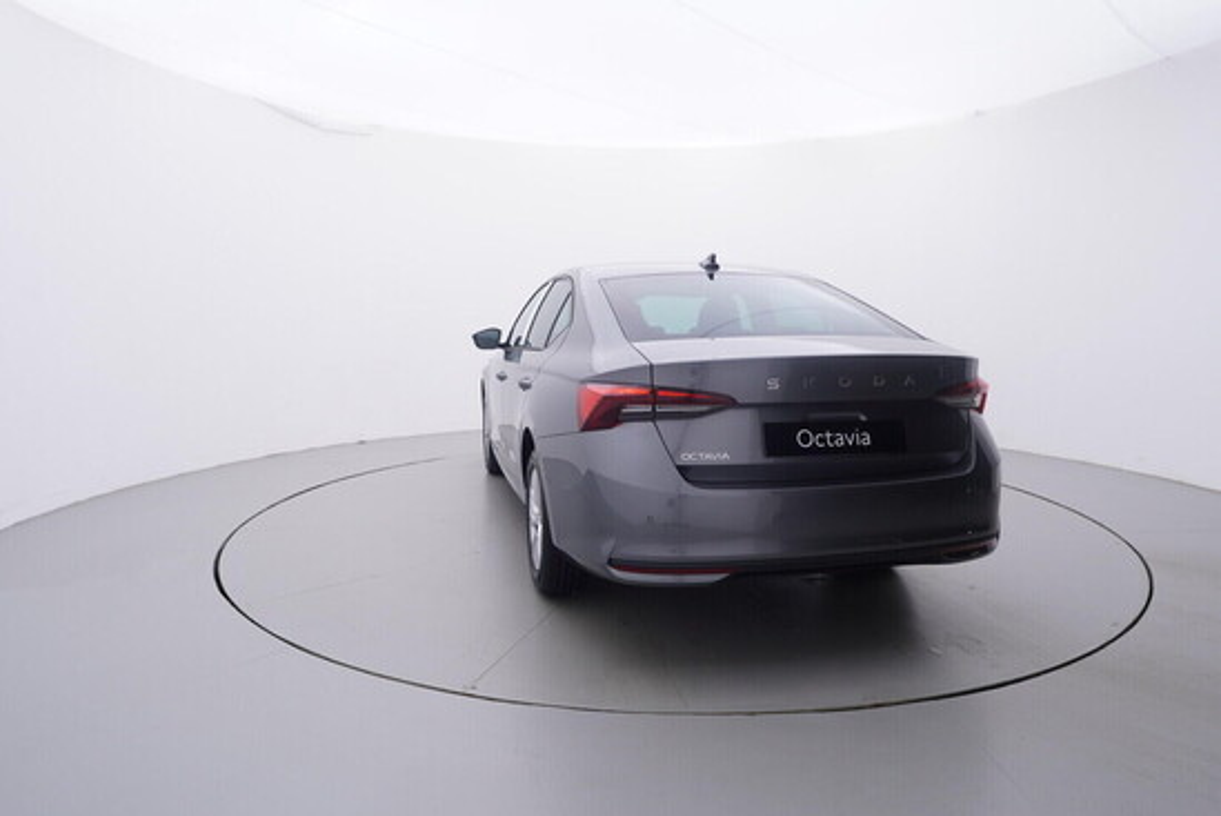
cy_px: 408
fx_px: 764
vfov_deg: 56.2
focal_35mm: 22
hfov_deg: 77.3
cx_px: 610
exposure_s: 1/80
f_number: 5
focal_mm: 15
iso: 200
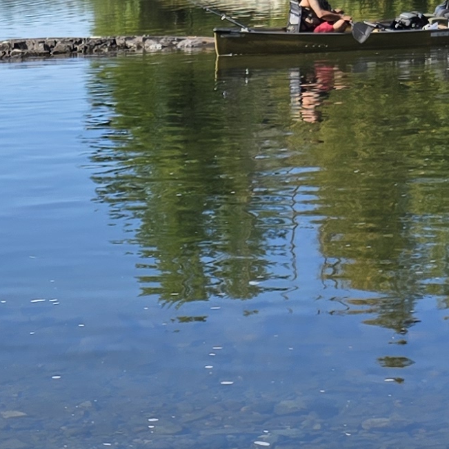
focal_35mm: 125
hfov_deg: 13.6
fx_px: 1834
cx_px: -59
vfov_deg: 13.9
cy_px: 361
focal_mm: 5.4
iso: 25
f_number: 1.8
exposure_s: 1/994
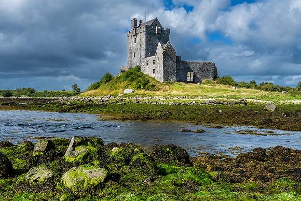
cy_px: 100
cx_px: 150
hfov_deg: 54.4
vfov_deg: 37.9
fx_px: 293
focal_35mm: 35
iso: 1250
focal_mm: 35
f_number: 22
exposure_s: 1/640
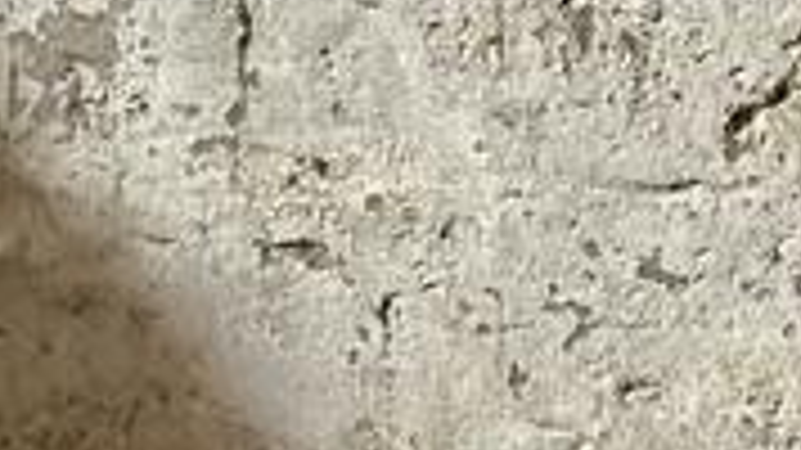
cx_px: 572
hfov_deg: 7.2
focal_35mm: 300
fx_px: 6370
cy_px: 576
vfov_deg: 4.0
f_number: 1.78
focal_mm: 6.86
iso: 500
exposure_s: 1/33
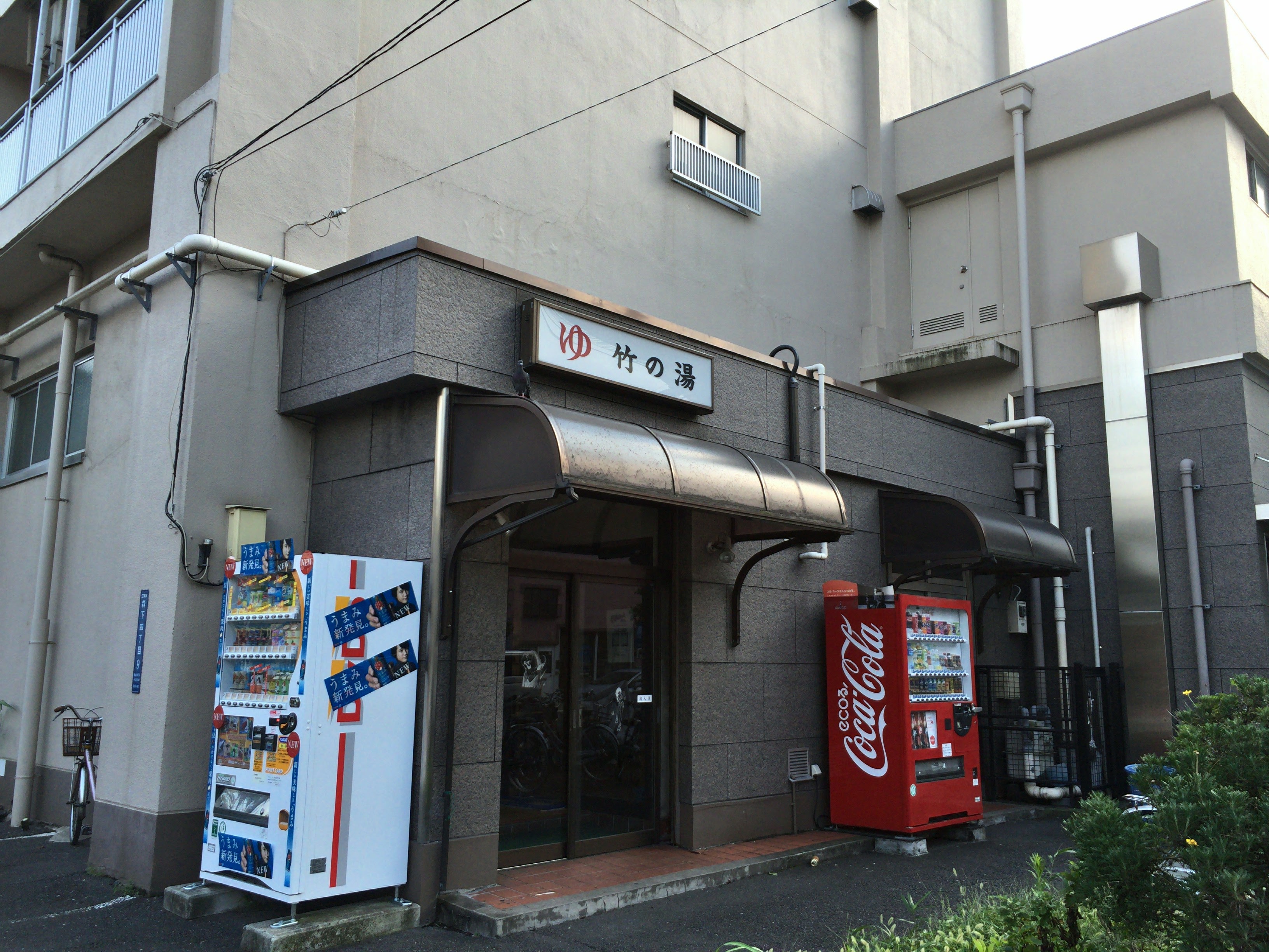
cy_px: 476
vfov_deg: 48.2
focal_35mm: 29
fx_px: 1063
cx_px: 634
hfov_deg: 61.7
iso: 32
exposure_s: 1/170
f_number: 2.2
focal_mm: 4.15
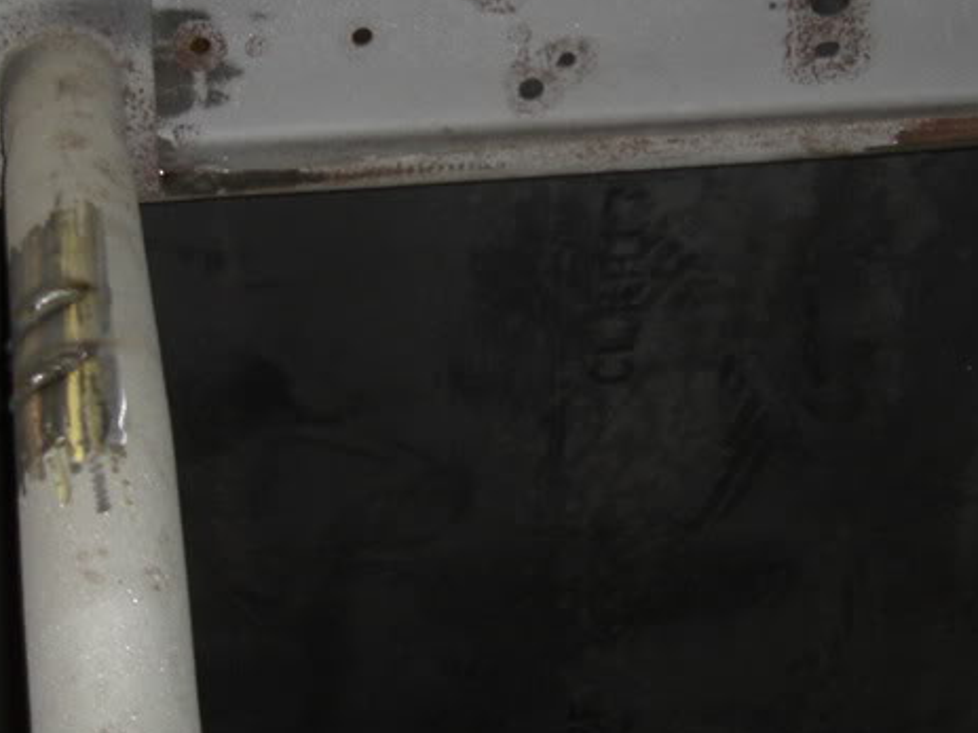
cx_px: 549
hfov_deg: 23.3
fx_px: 2373
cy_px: 253
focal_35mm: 84
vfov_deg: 17.5
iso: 200
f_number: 2.8
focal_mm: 7.9
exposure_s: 1/30
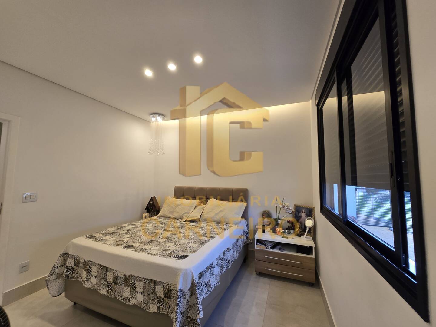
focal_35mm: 13
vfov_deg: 89.9
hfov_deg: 106.2
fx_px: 164
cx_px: 218
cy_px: 164
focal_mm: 2.2
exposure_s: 1/60
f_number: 2.2
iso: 100
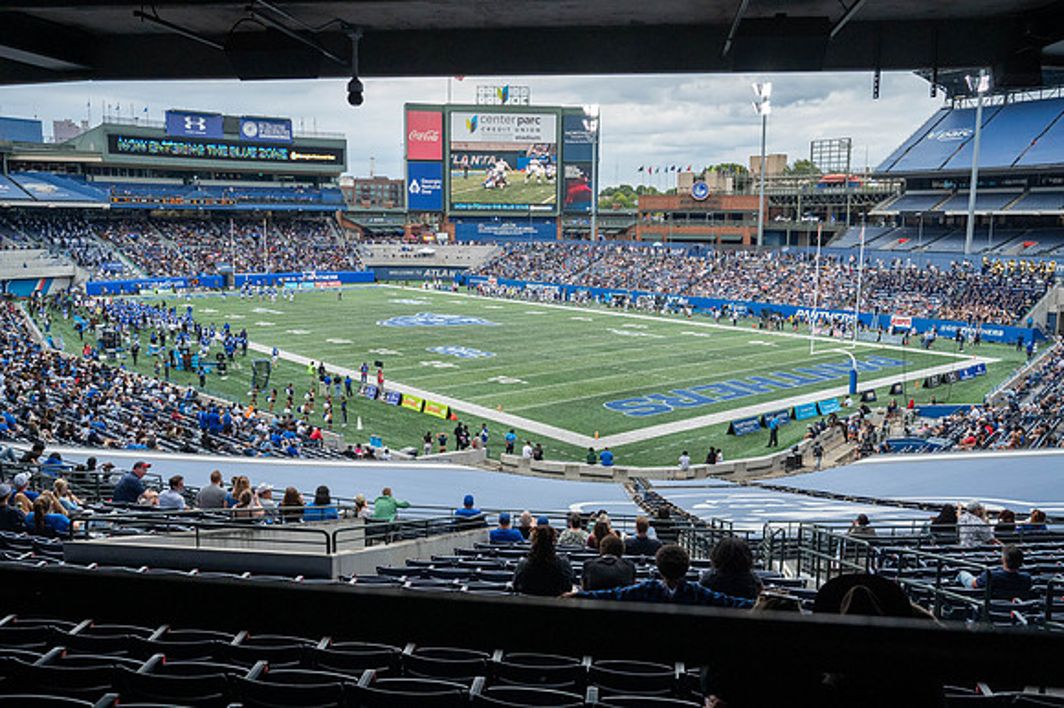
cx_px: 532
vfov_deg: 43.3
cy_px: 354
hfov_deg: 61.6
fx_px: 892
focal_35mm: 30
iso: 3200
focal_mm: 29
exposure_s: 1/4000
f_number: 4.5
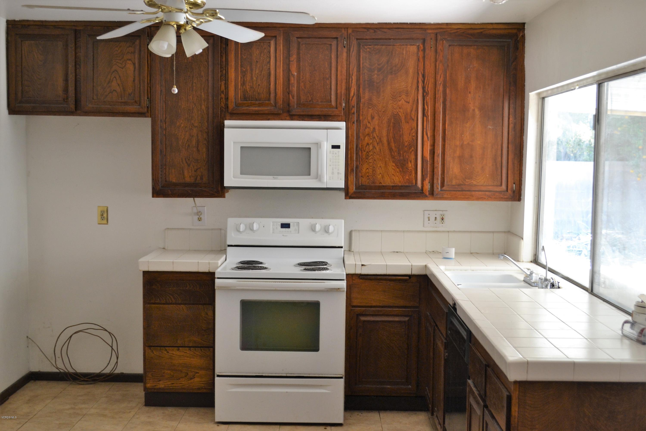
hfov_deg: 43.6
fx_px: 807
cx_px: 323
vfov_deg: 29.9
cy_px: 216
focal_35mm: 45
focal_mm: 30
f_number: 4.5
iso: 640
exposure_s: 1/60
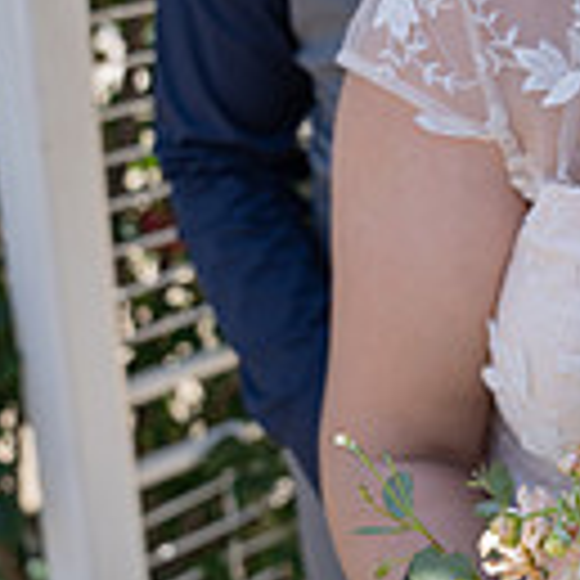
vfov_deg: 24.0
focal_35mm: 71
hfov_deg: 24.2
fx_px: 1346
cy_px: 126
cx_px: 369
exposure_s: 1/400
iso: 100
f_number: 3.2
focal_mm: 24
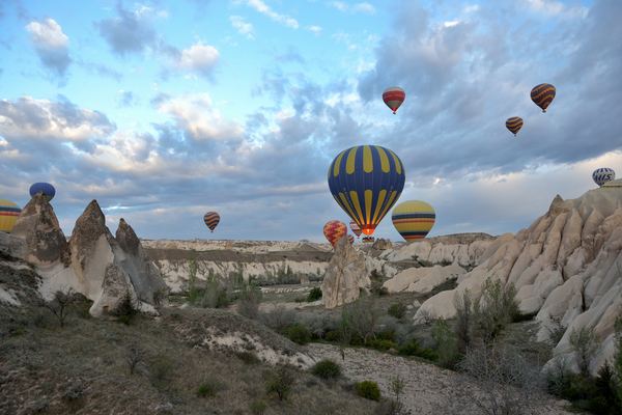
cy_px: 208
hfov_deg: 73.7
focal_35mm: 24
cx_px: 311
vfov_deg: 53.1
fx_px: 415
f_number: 4
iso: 200
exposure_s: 1/200
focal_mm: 24
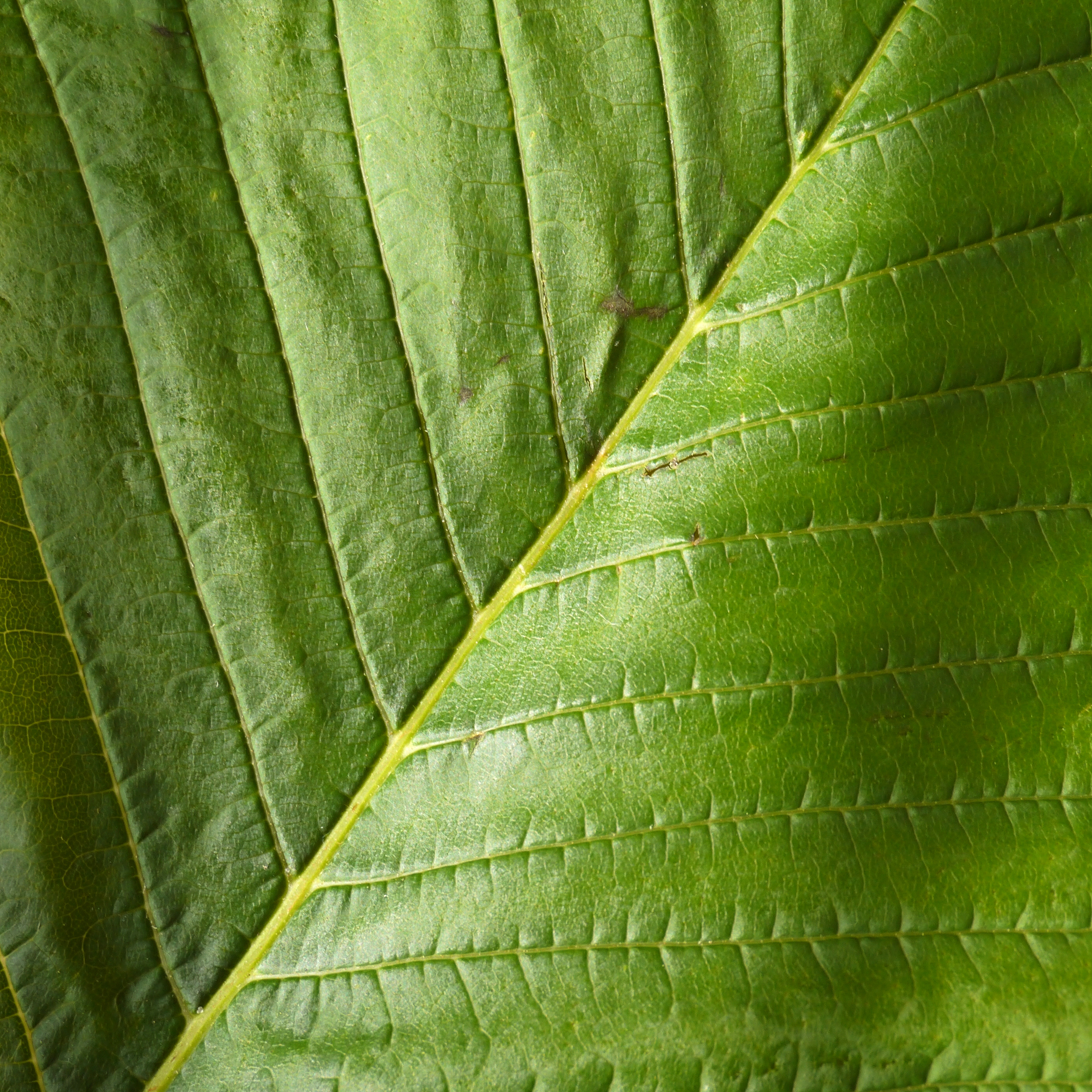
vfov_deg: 22.8
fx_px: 2712
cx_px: 583
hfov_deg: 22.8
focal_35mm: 76
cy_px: 522
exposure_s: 1/320
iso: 400
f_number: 5.3
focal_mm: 30
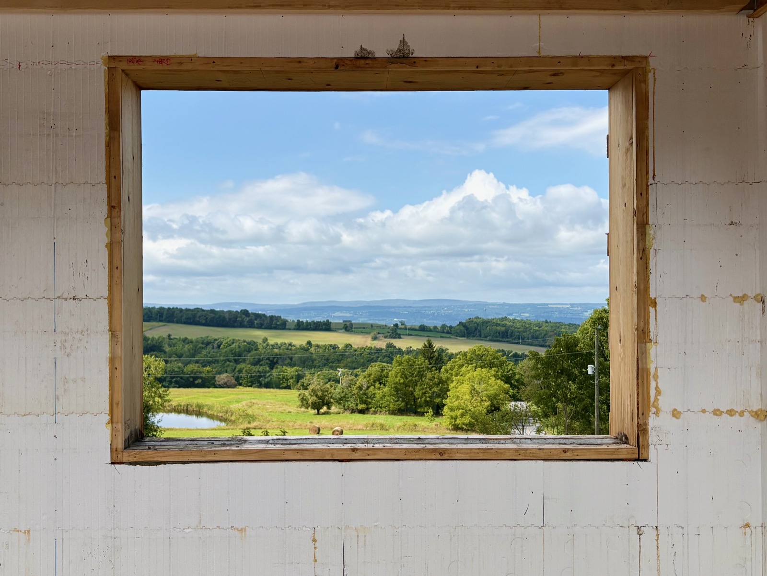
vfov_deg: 53.1
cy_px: 288
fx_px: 576
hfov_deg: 67.3
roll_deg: -0.2
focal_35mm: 26
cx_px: 384
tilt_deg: +3.2
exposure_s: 1/3623
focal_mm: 5.96
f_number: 1.6
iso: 50
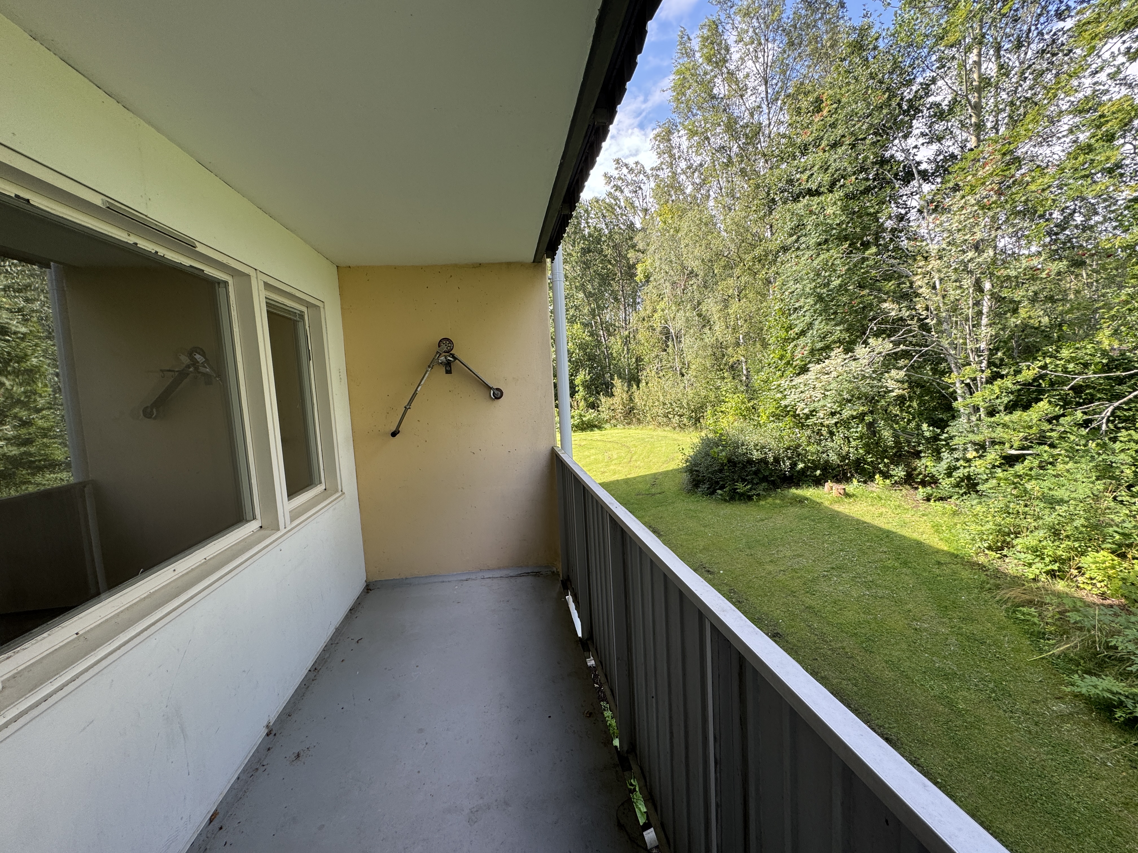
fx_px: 460
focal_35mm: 14
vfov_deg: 85.7
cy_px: 426
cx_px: 569
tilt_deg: -4.8
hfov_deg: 102.1
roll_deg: +3.9
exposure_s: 1/188
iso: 40
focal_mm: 2.22
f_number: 2.2
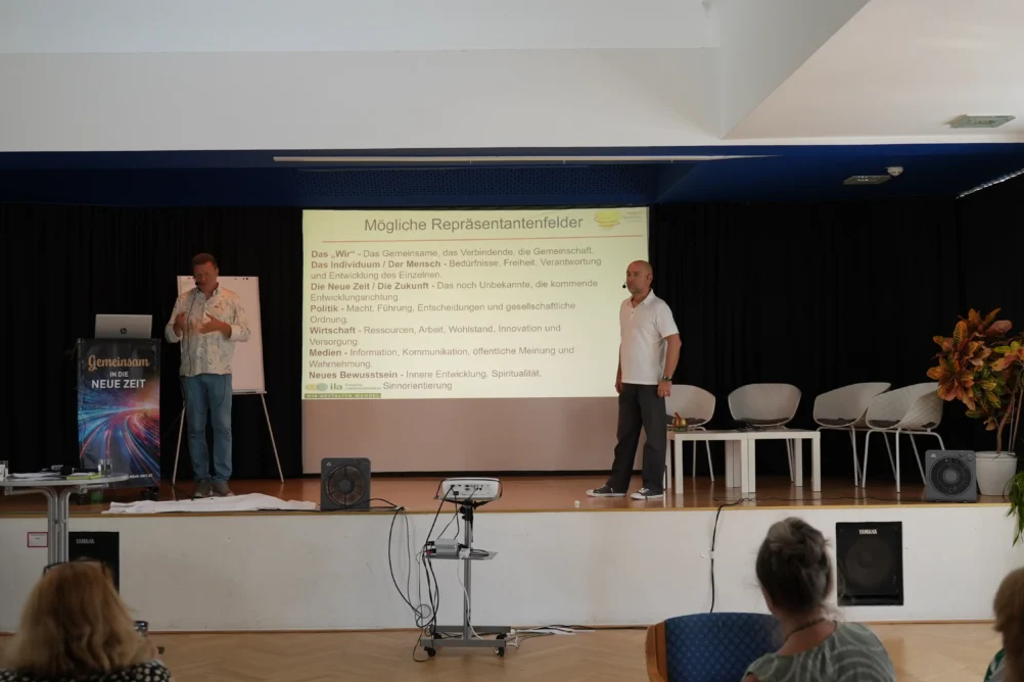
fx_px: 1308
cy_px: 342
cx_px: 508
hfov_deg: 42.7
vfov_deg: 29.2
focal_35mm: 46
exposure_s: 1/200
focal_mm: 30
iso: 800
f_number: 2.8
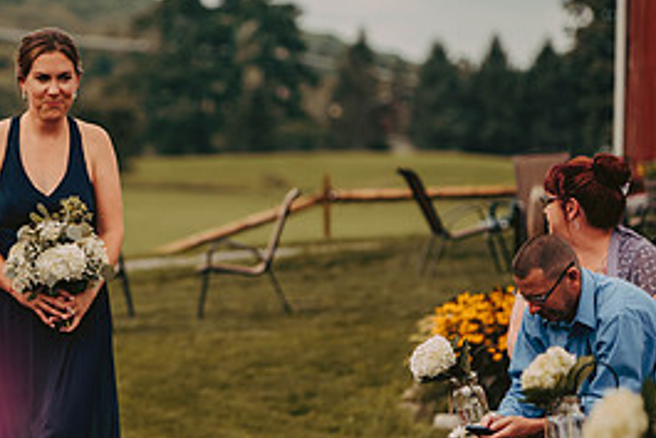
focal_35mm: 296
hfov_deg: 6.9
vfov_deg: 4.6
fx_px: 5396
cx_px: 32
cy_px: 229
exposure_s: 1/2000
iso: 200
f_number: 2.8
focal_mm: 135
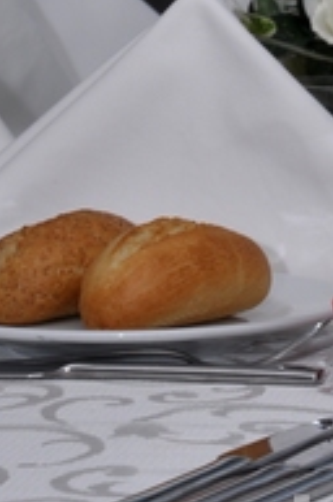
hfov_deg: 4.5
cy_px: -310
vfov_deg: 6.8
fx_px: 4163
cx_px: 624
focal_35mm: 299
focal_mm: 50
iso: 200
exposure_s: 1/125
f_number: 11
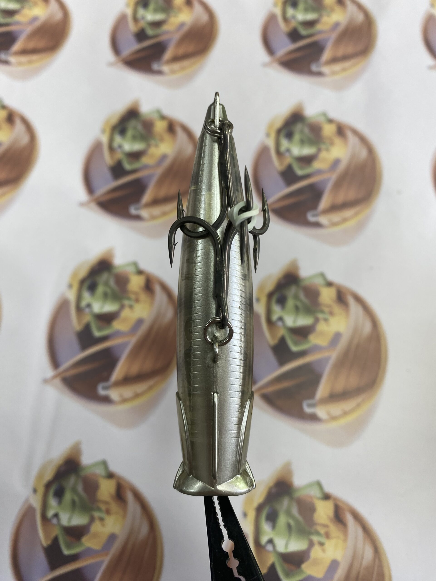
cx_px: 218
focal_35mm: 25
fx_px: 420
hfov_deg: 54.9
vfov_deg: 69.4
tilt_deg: -71.5
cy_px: 290
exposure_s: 1/120
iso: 64
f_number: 1.8
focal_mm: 4.25
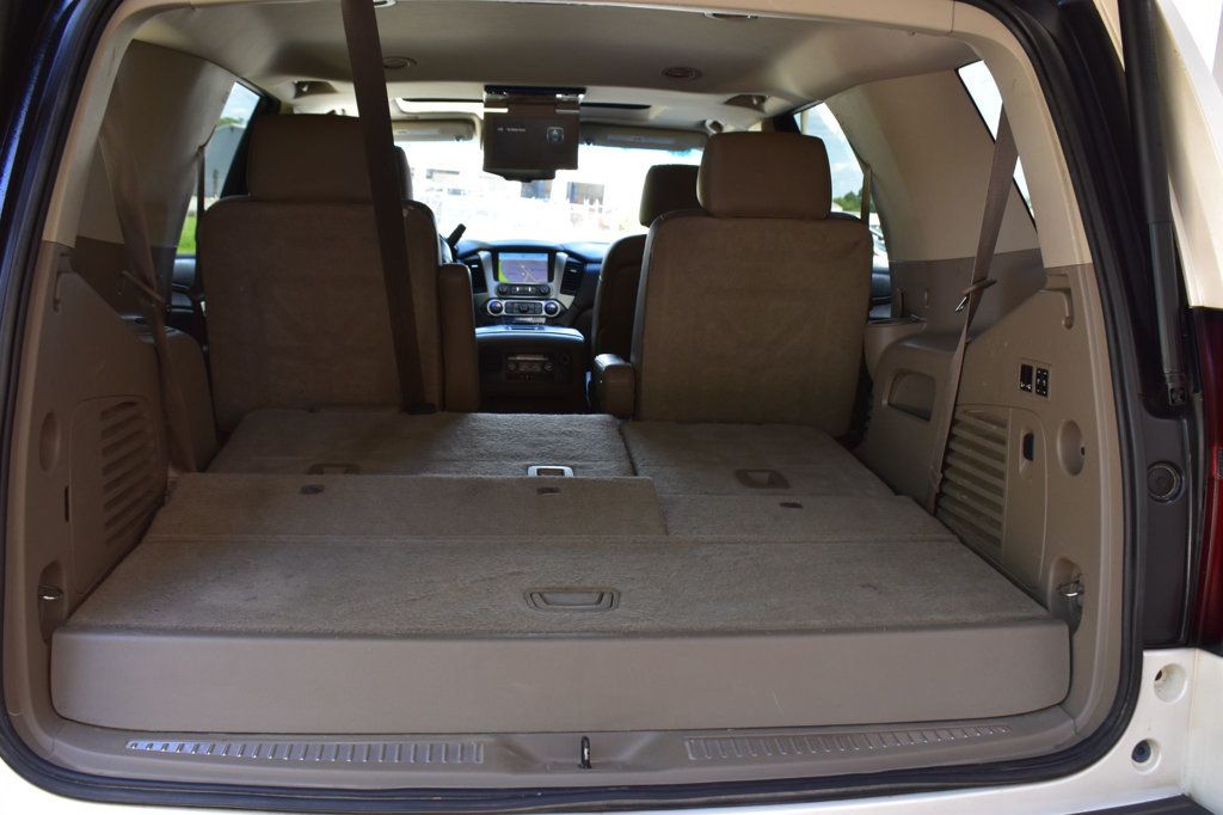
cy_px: 408
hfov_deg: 53.1
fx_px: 1223
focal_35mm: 36
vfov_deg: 36.8
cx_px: 612
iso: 400
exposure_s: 1/60
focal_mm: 24
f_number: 8
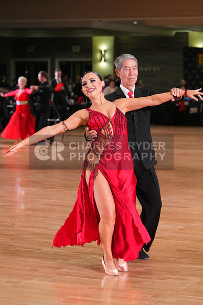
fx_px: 981
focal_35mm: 116
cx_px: 102
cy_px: 152
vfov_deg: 17.6
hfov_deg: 11.8
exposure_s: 1/200
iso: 3200
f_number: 5
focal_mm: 116
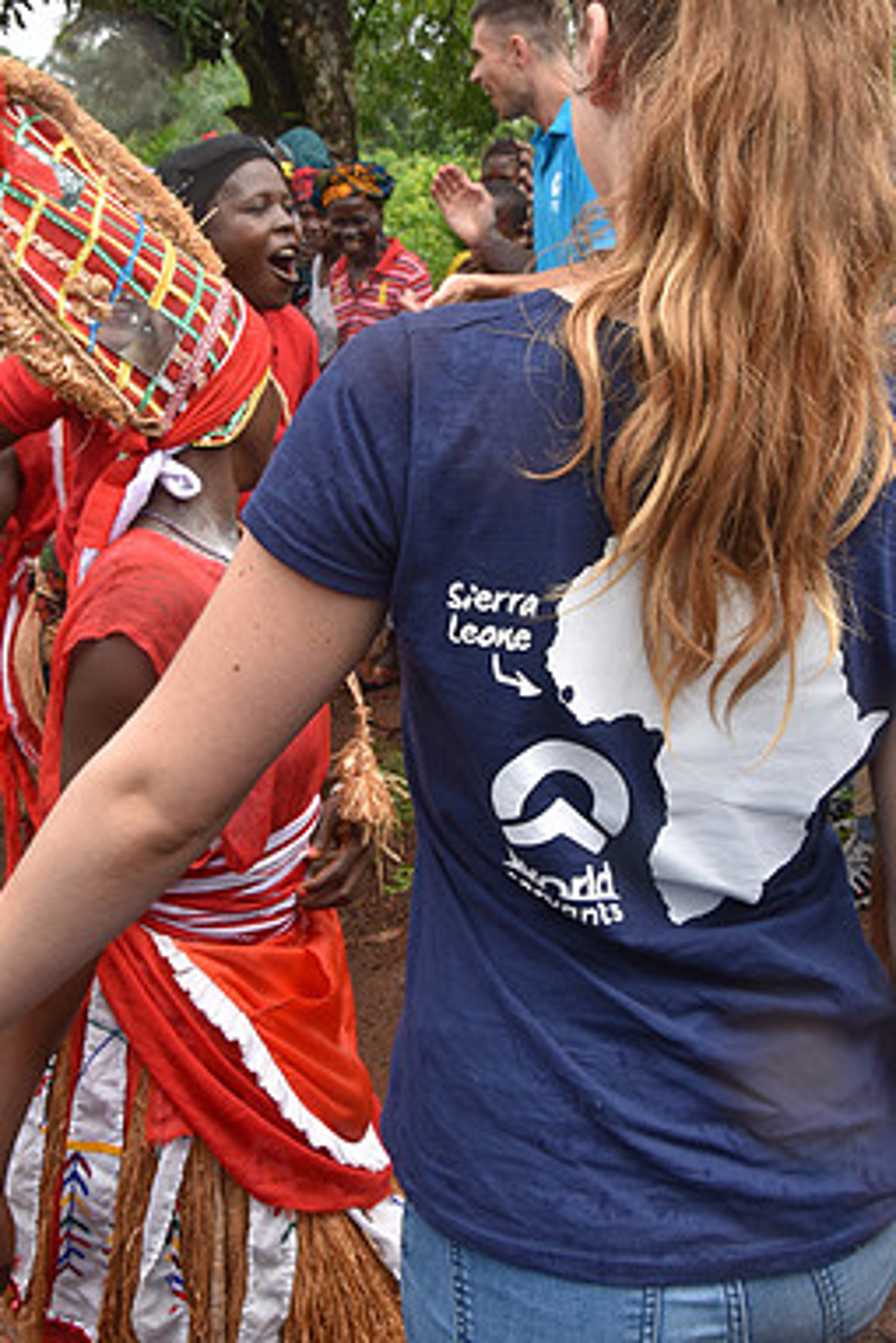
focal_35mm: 41
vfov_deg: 47.1
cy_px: 541
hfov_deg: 32.7
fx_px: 1529
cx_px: 452
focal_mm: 18
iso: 250
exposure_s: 1/250
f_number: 8
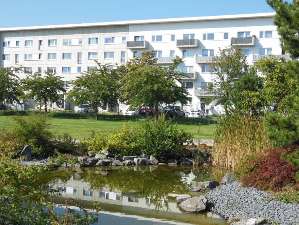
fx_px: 432
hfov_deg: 38.2
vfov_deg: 29.1
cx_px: 150
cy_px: 112
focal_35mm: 50
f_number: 4
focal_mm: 8.9
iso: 125
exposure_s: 1/800
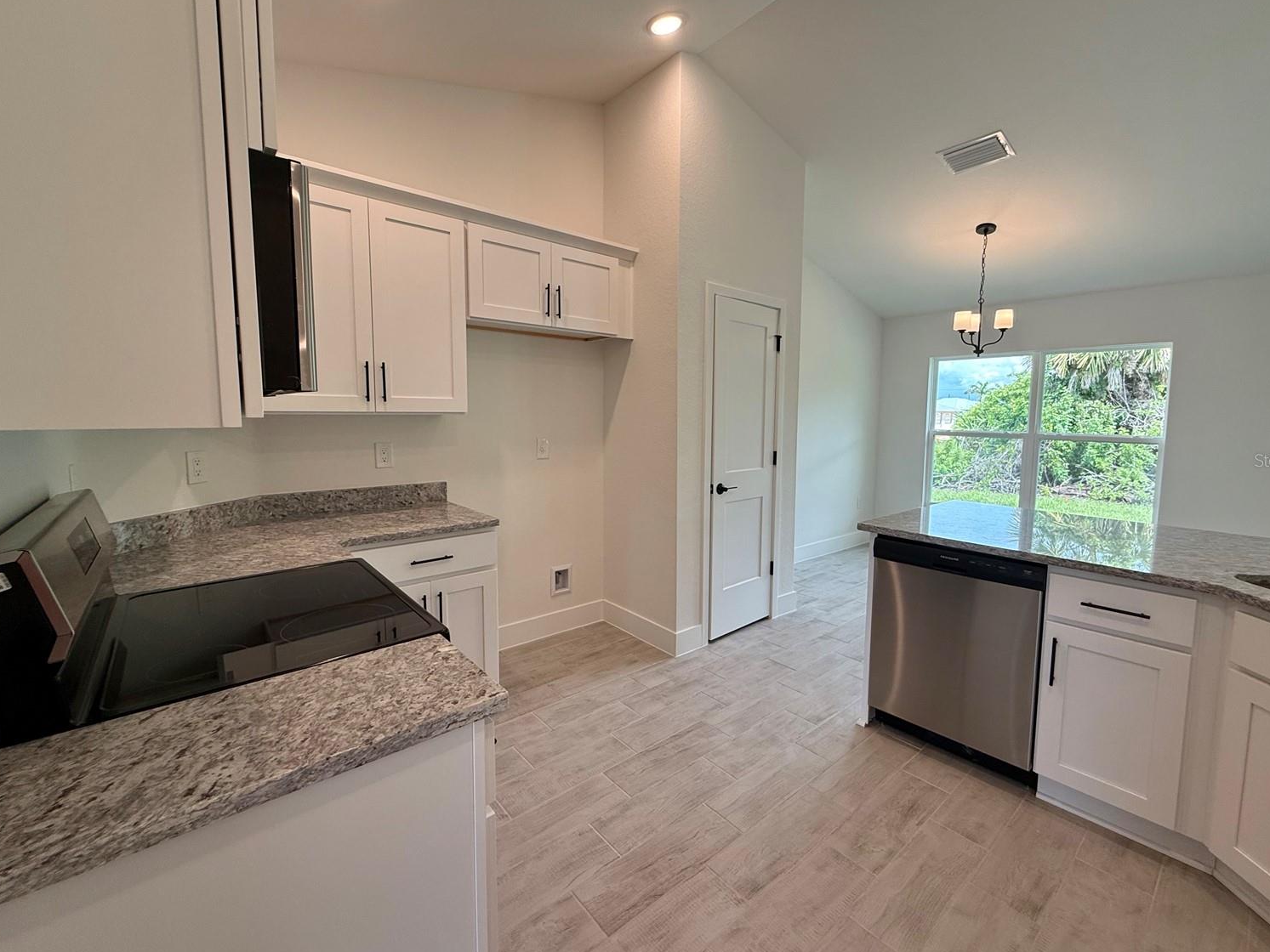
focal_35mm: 15
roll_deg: -0.7
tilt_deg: -4.7
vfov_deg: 81.7
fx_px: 550
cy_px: 460
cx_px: 654
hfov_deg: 98.1
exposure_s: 1/120
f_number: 2.2
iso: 100
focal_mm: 2.22
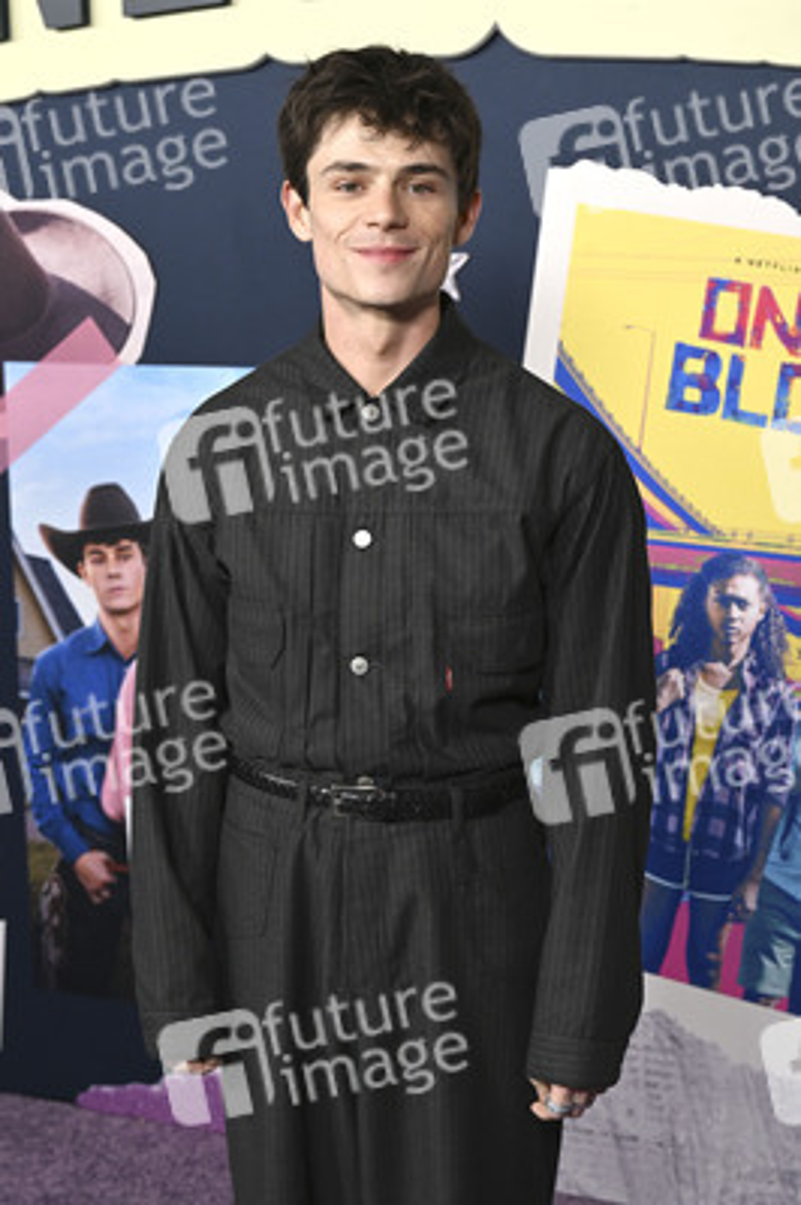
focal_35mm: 68
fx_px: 2273
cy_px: 602
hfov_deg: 20.0
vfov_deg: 29.7
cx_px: 400
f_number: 6.3
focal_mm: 68
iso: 1250
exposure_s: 1/250
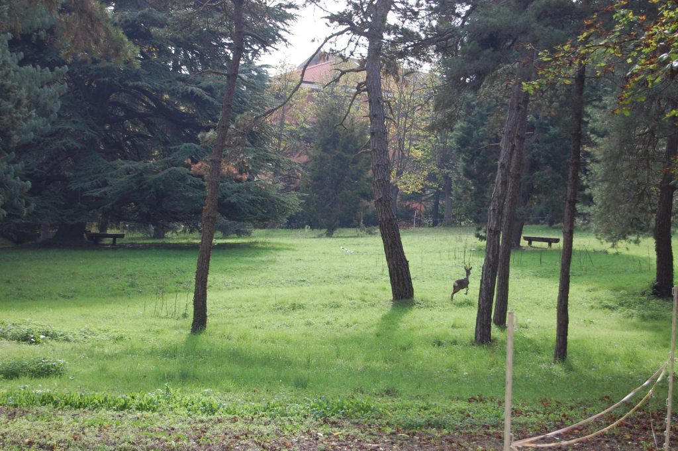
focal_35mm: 82
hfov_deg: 24.6
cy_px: 226
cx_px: 339
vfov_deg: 16.5
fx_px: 1552
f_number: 7.1
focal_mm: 55
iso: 200
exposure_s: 1/200
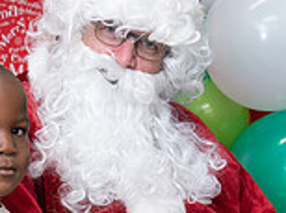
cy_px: 227
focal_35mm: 254
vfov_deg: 5.8
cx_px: 63
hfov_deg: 7.8
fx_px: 2095
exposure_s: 1/80
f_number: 4.5
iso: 640
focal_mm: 70
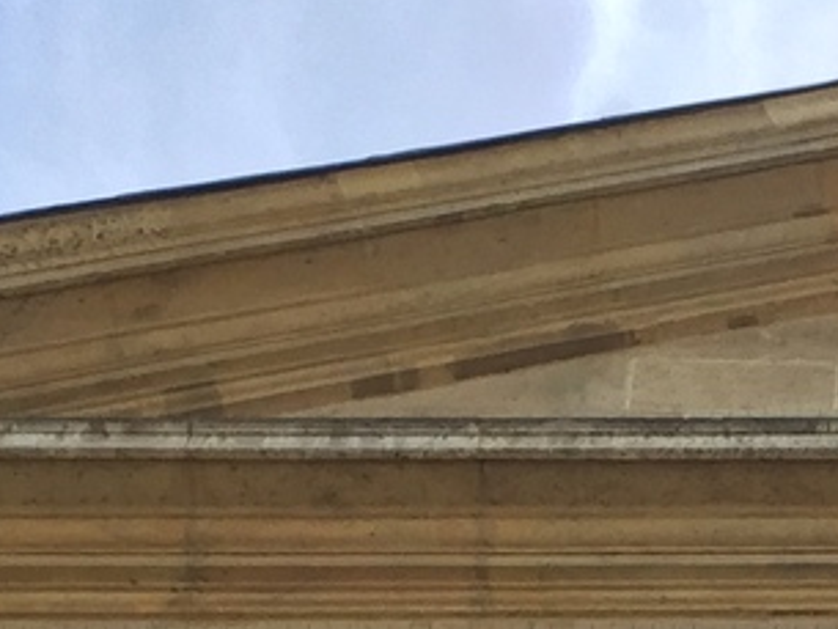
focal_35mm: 152
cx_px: 871
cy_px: 1450
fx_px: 3681
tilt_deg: +53.0
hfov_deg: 12.8
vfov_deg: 8.9
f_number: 2.2
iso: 32
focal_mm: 4.15
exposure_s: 1/964
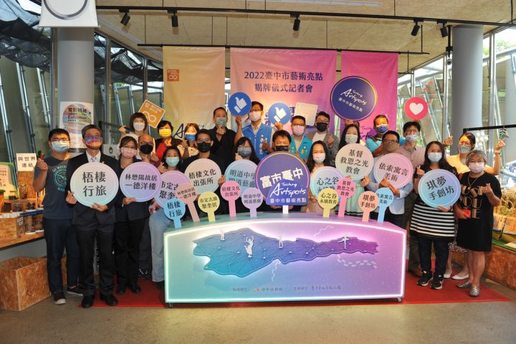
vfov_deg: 53.1
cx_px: 258
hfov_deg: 73.7
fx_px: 344
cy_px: 172
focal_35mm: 24
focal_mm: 24
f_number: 5
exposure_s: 1/60
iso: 500
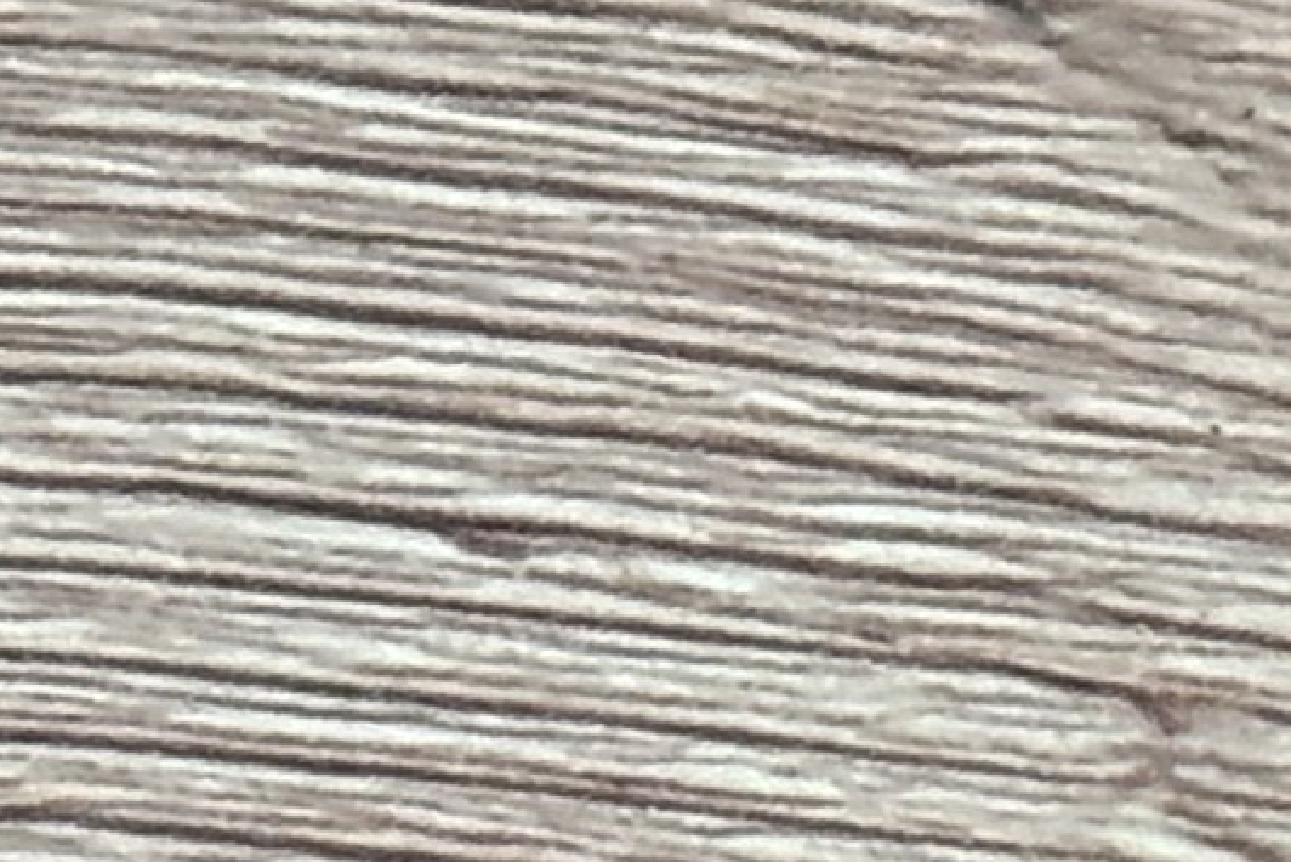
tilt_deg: -86.5
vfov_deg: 3.3
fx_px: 14706
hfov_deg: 4.9
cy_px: 3035
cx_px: 2689
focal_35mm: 410
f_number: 1.6
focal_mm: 5.96
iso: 320
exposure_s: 1/40
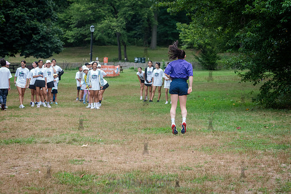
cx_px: 146
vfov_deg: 13.7
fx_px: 808
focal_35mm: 100
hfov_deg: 20.4
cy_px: 97
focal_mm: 100
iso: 1250
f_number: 5
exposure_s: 1/500
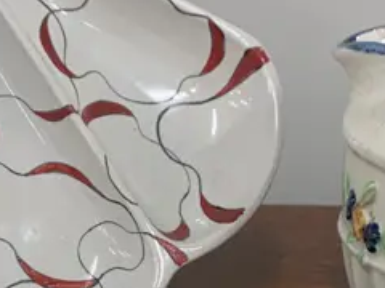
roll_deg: +0.1
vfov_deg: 12.8
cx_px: 260
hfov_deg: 17.7
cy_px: 390
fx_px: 1235
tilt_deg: -28.7
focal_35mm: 111
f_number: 1.8
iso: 64
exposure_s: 1/50
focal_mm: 4.25
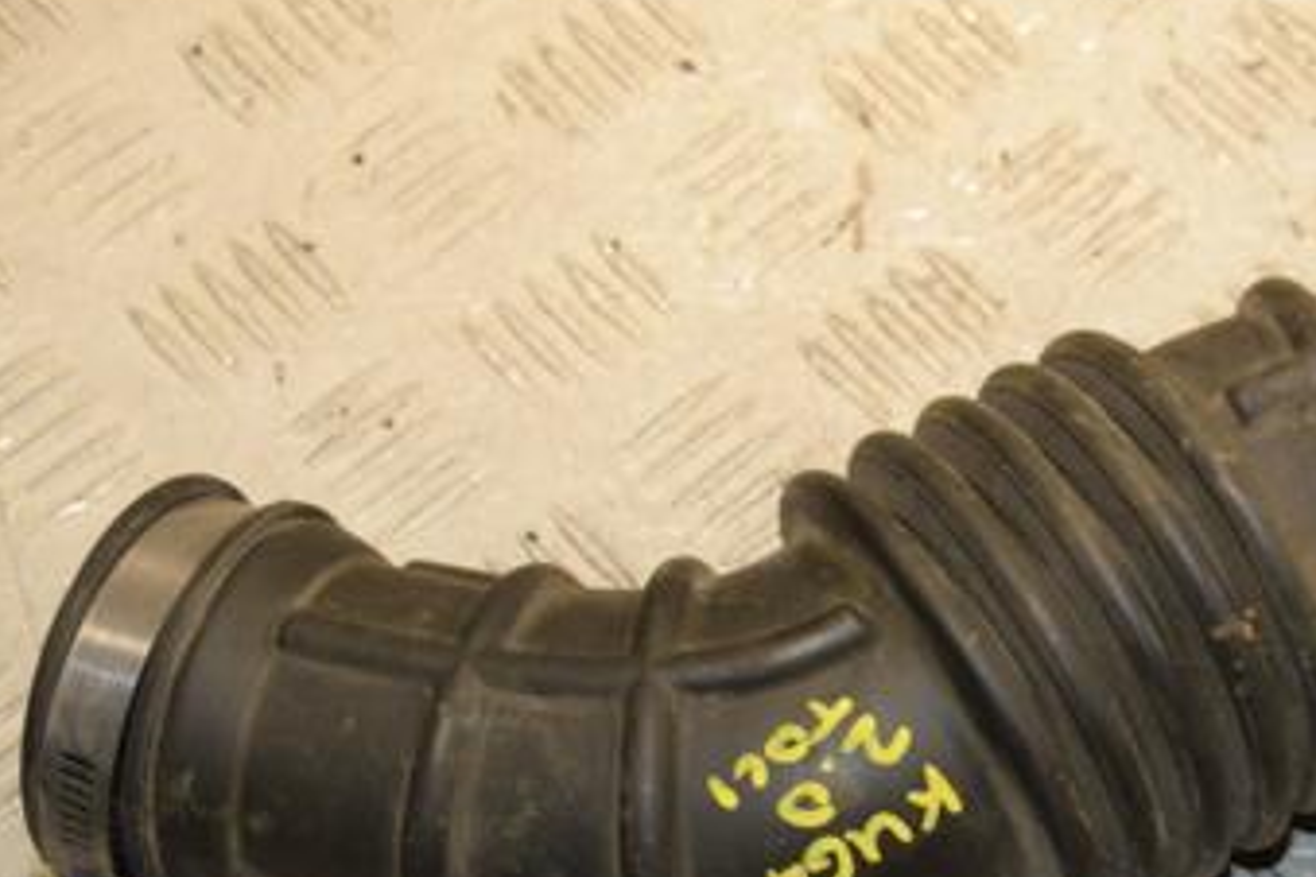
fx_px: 3395
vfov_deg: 14.7
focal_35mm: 93
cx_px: 936
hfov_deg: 21.8
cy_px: 594
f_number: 6.3
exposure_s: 1/200
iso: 800
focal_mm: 35
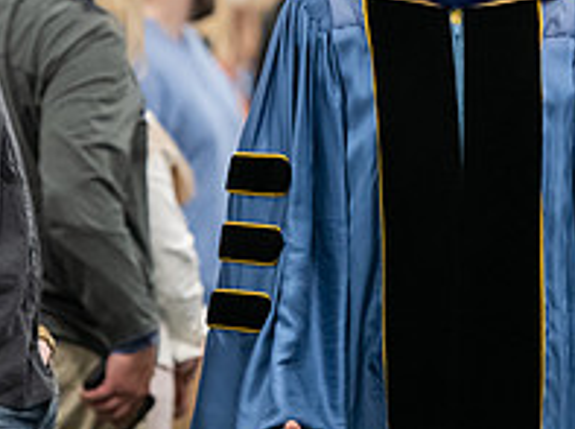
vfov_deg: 3.2
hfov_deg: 4.2
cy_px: 57
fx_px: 7760
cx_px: 470
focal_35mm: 468
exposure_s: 1/200
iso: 3200
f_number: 3.2
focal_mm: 165
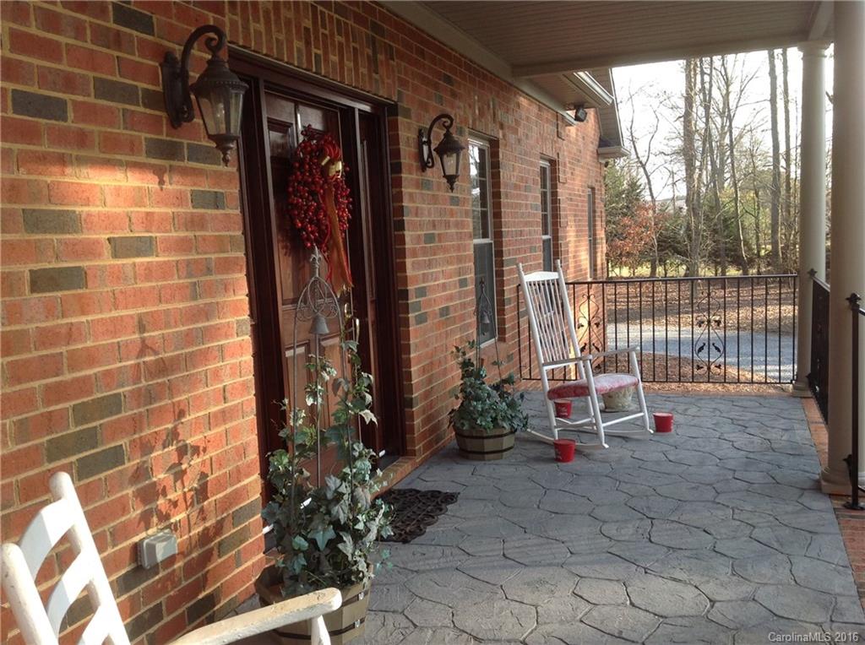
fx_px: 873
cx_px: 432
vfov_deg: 40.6
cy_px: 322
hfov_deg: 52.7
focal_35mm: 35
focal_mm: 4.28
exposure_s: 1/185
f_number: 2.4
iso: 50
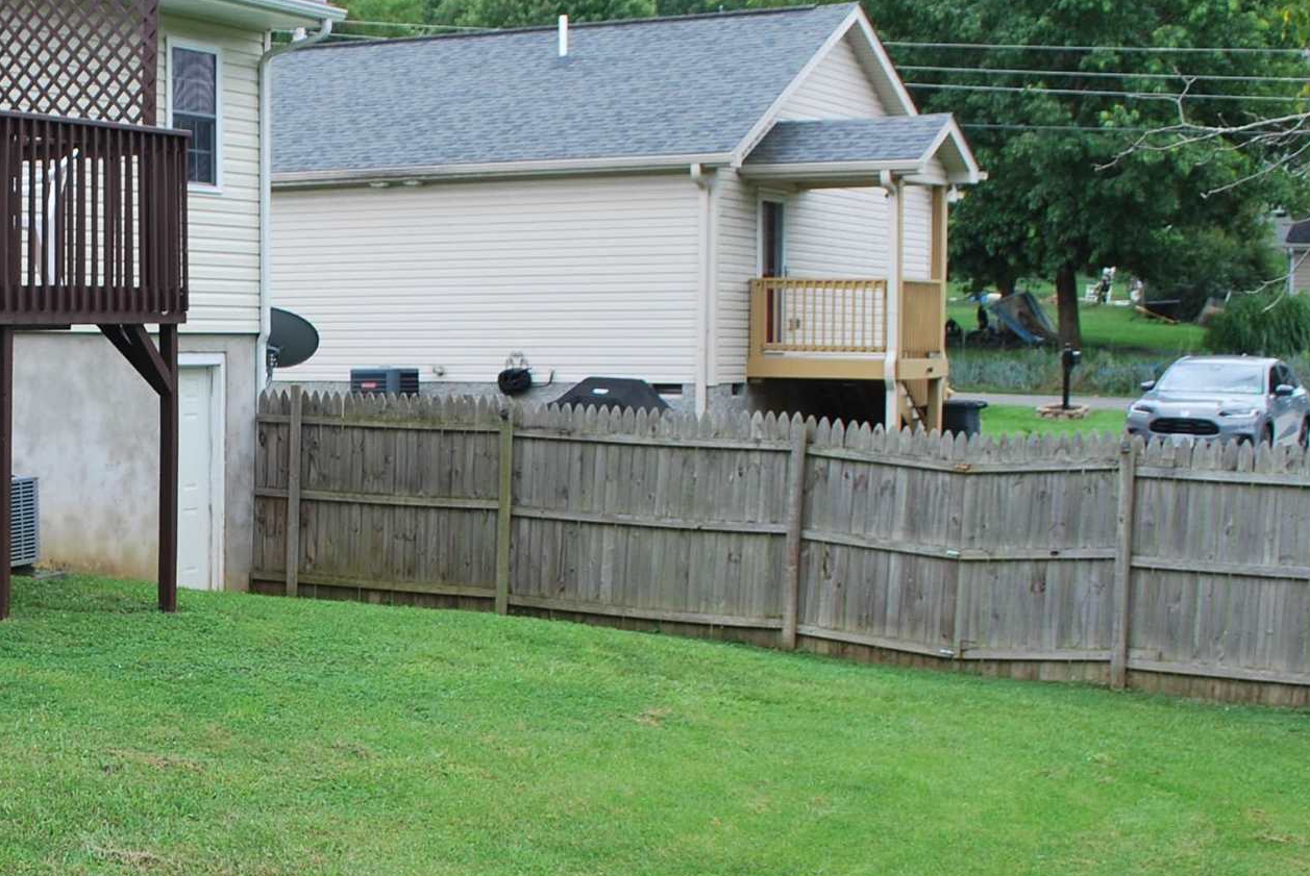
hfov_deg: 29.0
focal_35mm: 66
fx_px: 2404
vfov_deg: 20.6
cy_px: 518
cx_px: 81
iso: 100
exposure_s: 1/125
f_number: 5.6
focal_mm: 18
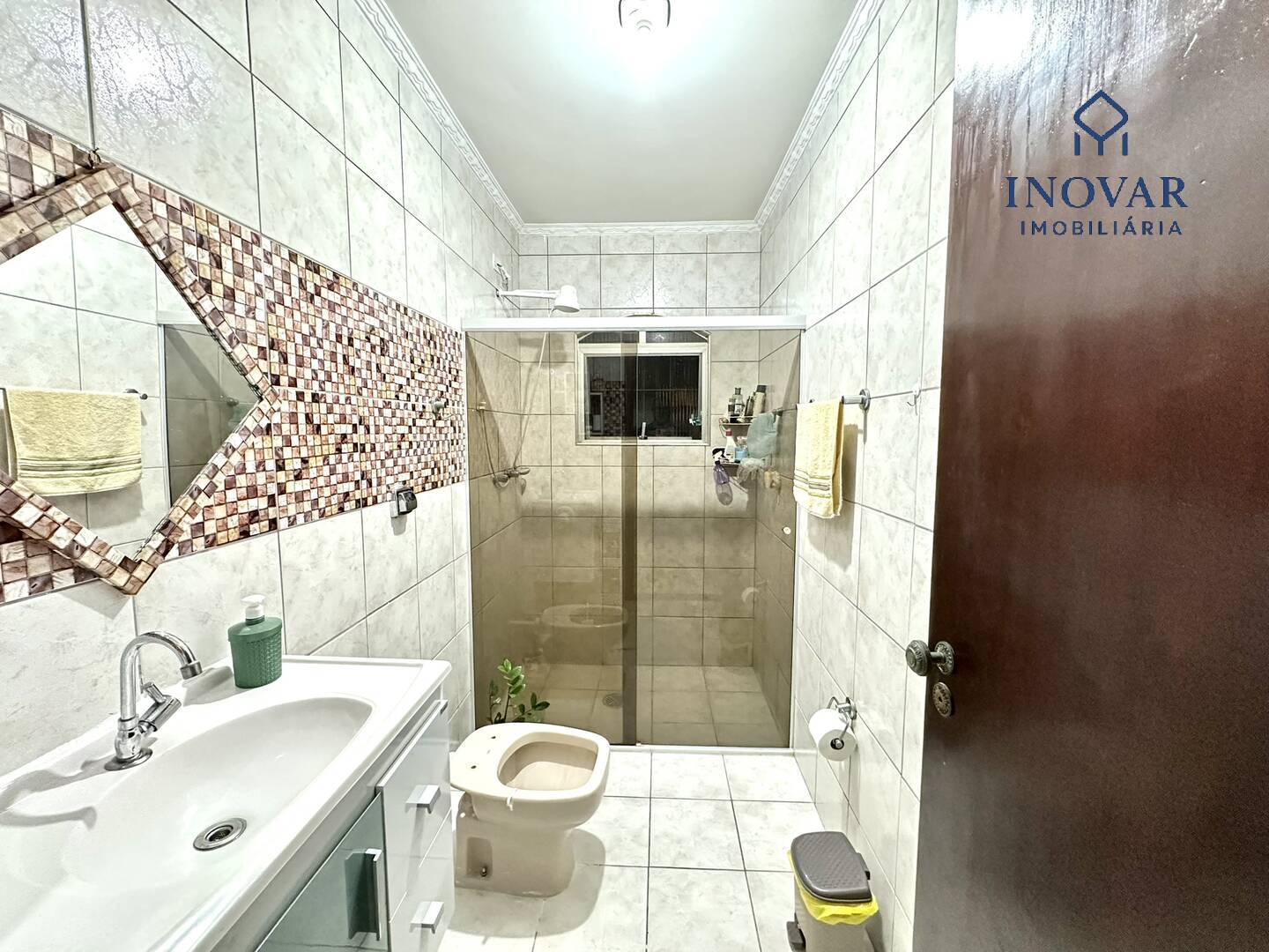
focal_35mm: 14
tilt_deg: -5.6
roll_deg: -0.4
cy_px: 476
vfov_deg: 85.7
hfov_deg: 102.1
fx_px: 513
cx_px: 634
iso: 800
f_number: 2.2
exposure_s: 1/60
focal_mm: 2.22
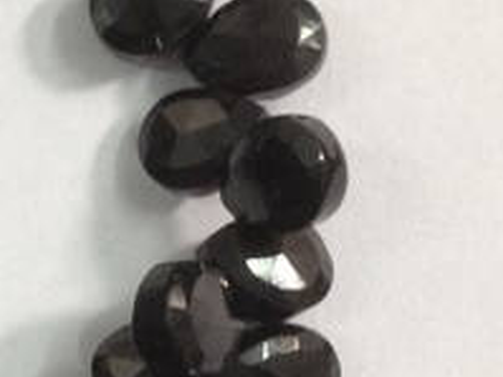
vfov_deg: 16.6
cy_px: 310
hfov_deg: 20.6
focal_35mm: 88
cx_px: -119
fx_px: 1278
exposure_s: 1/20
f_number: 2.4
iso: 100
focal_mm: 4.28
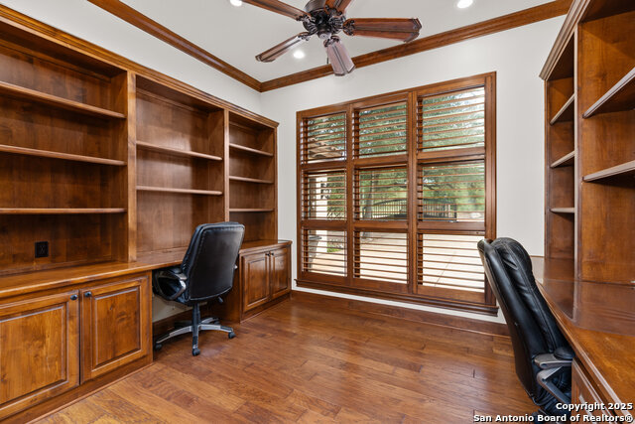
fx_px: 282
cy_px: 212
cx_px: 318
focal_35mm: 16
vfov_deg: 73.8
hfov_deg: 96.7
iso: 320
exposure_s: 1/4
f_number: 7.1
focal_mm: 16
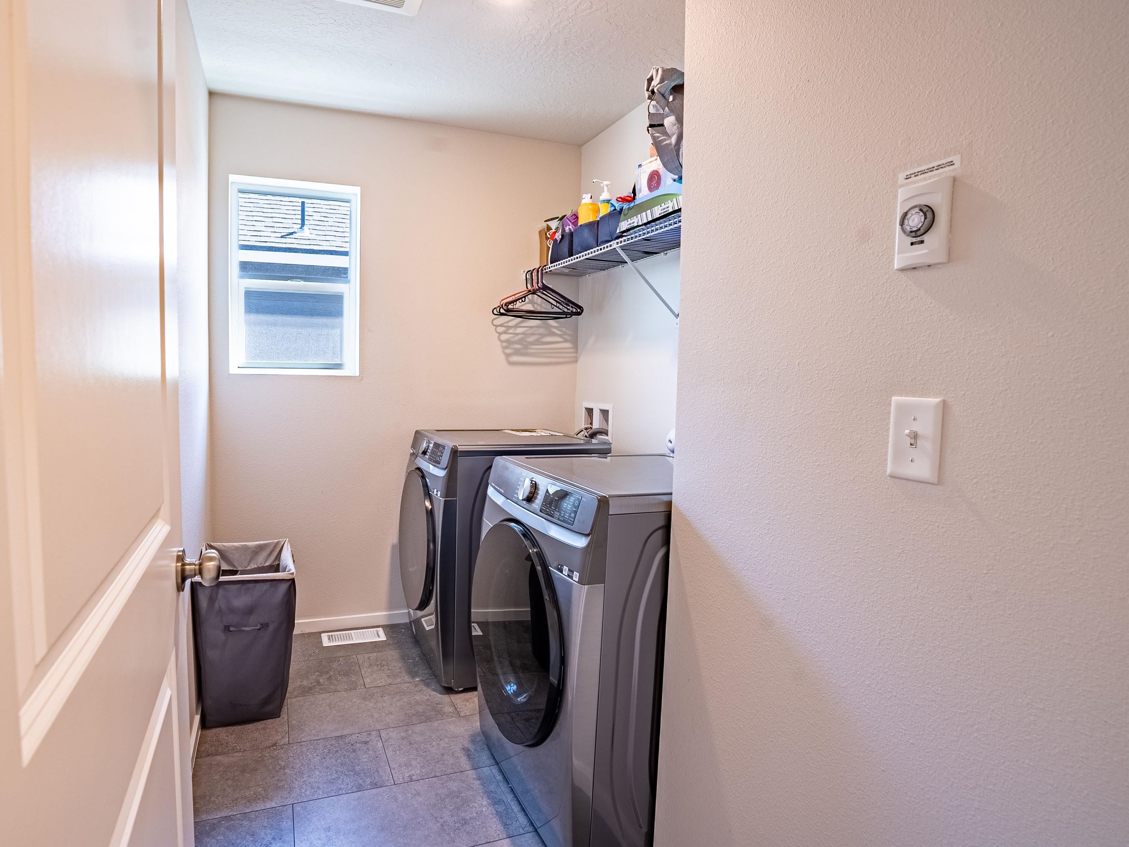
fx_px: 587
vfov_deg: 71.6
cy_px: 415
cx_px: 481
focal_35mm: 18
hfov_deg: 87.2
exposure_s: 1/250
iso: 400
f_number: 8
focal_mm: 16
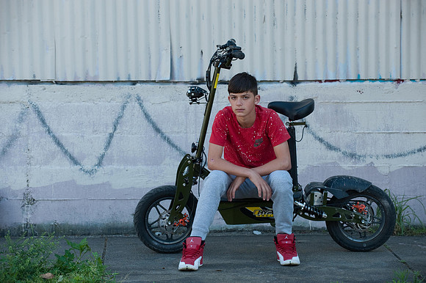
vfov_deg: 11.0
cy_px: 142
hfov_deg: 16.4
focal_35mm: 125
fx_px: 1478
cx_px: 213
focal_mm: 125
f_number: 5.6
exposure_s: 1/200
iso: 320
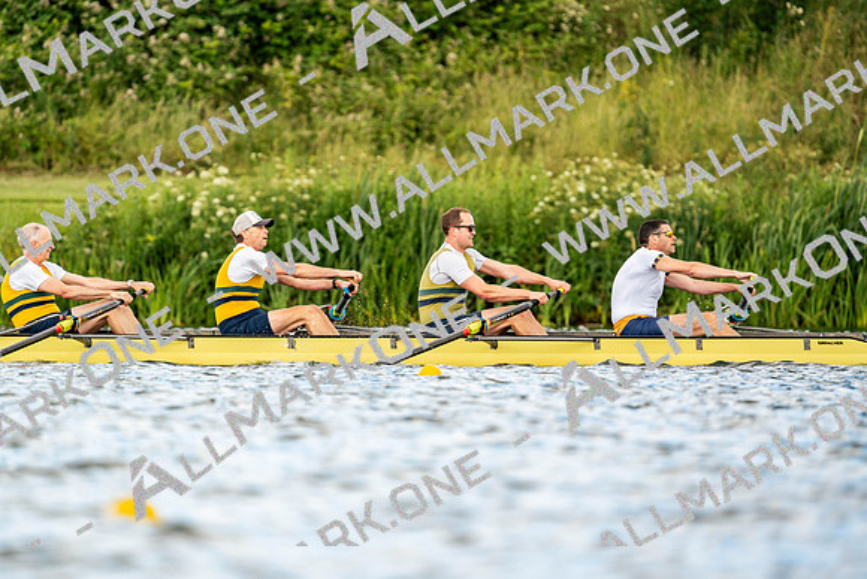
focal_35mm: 500
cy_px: 290
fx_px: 12044
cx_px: 434
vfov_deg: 2.8
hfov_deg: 4.1
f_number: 6.3
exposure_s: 1/2000
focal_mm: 500
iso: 640
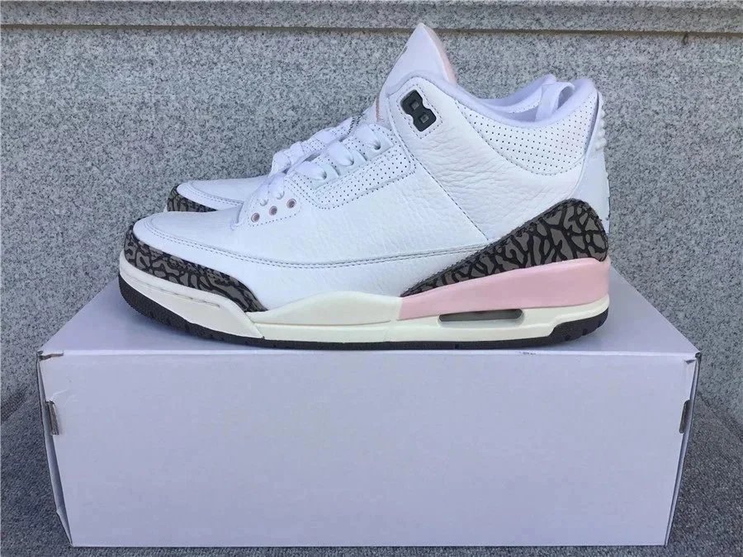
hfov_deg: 58.4
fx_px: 665
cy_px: 278
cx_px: 372
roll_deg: +0.1
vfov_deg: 45.4
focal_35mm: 31
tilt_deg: -19.0
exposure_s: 1/372
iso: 25
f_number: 2.4
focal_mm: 3.3
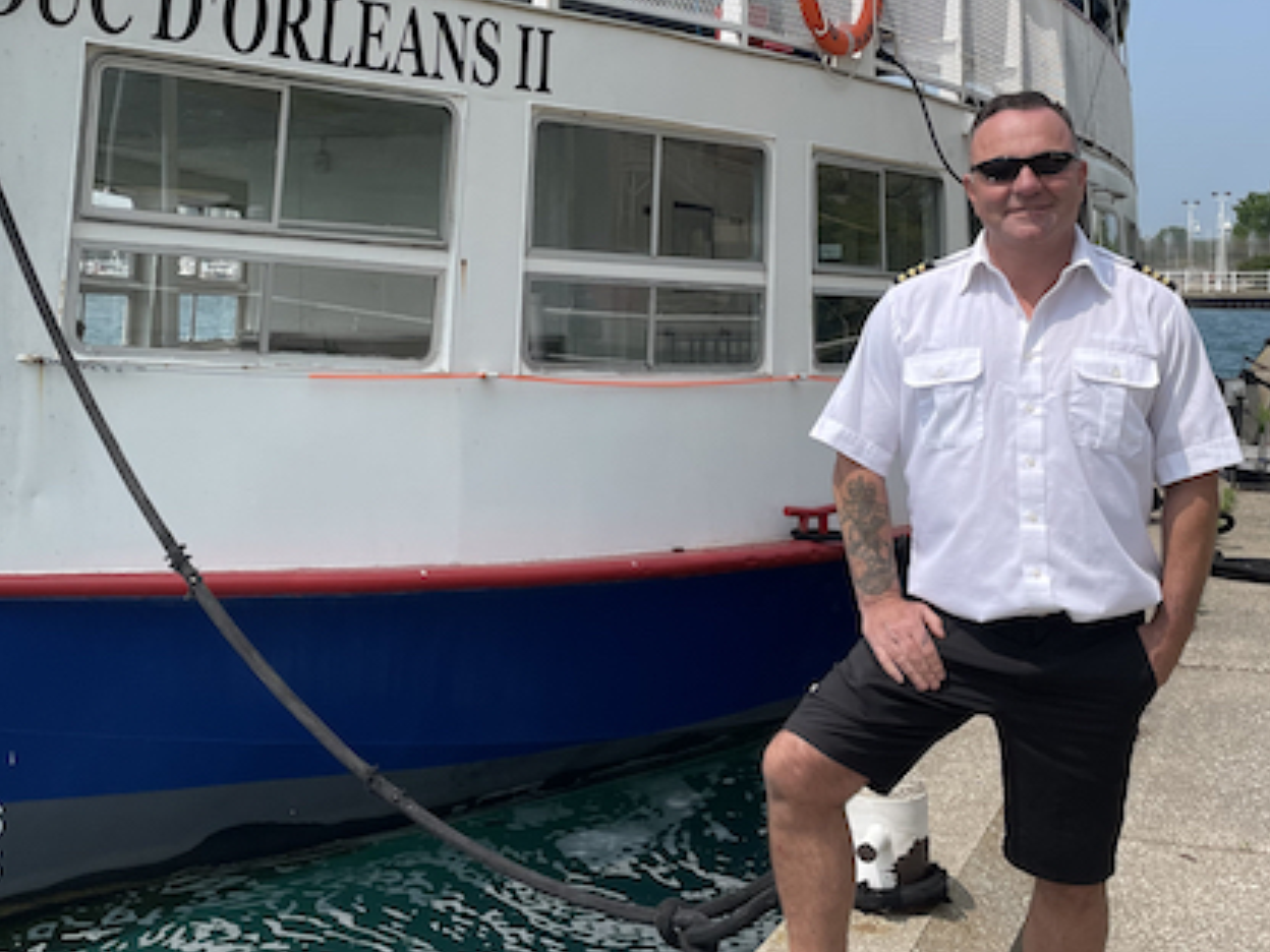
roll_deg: +0.1
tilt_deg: -0.5
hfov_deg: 42.0
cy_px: 296
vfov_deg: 31.8
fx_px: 1651
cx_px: 534
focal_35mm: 45
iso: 32
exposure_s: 1/4000
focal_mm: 4.2
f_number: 1.6
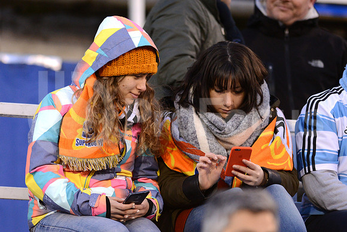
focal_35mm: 300
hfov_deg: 6.9
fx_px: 2892
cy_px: 116
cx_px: 174
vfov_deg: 4.6
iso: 2200
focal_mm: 300
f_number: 2.8
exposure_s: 1/400
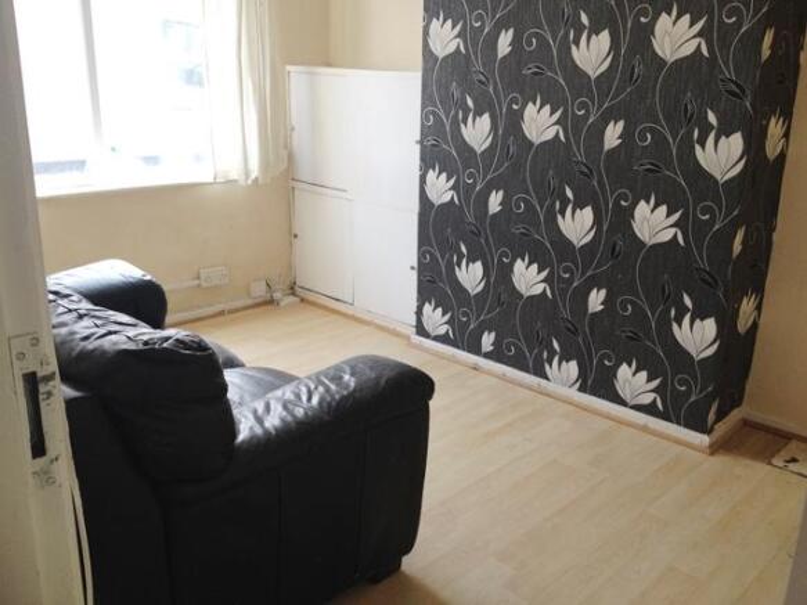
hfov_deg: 52.6
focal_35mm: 35
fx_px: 816
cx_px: 404
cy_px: 302
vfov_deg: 40.7
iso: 80
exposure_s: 1/120
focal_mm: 4.28
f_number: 2.4
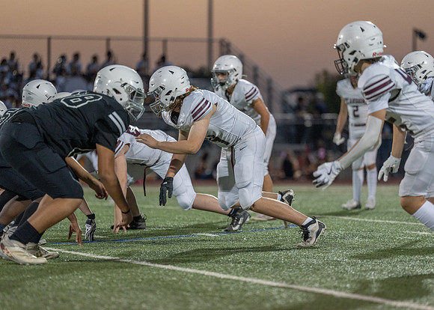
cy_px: 157
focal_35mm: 202
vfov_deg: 7.1
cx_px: 240
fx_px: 2486
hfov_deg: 10.0
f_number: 2.8
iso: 1250
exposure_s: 1/1000
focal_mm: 178
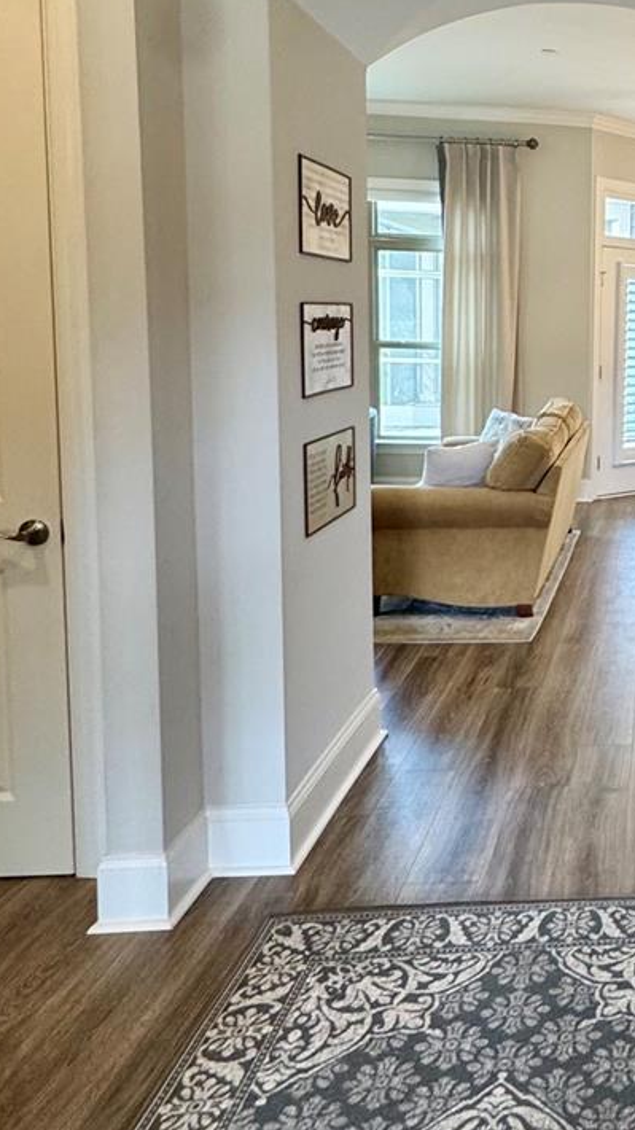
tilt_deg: -5.1
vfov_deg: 58.7
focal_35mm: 33
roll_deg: -1.9
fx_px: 989
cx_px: 797
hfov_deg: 29.6
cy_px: 417
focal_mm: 2.22
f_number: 2.2
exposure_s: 1/120
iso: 200
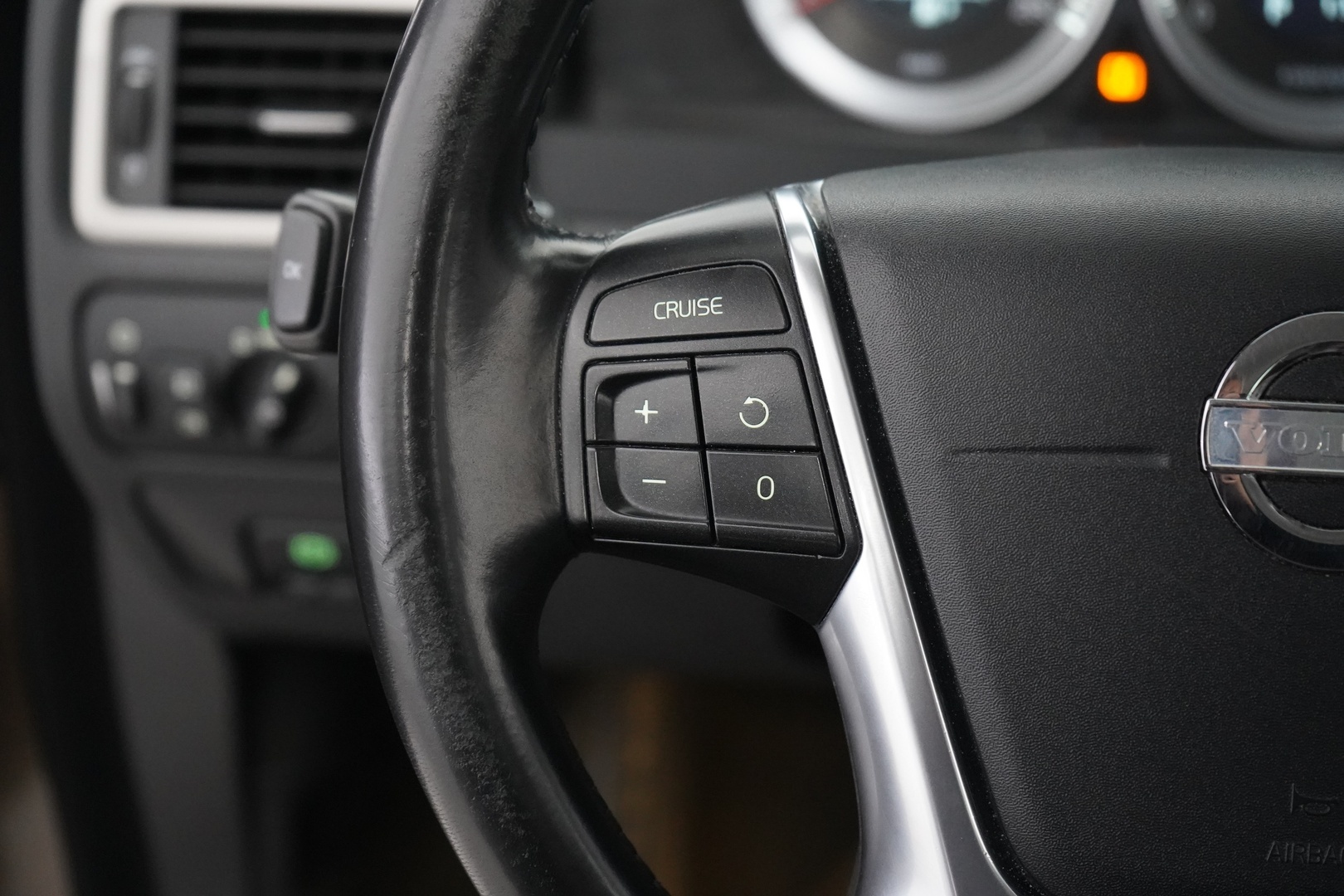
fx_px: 2314
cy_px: 448
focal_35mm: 62
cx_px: 672
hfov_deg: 32.4
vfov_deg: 21.9
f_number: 5.6
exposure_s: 1/40
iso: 8000
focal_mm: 62
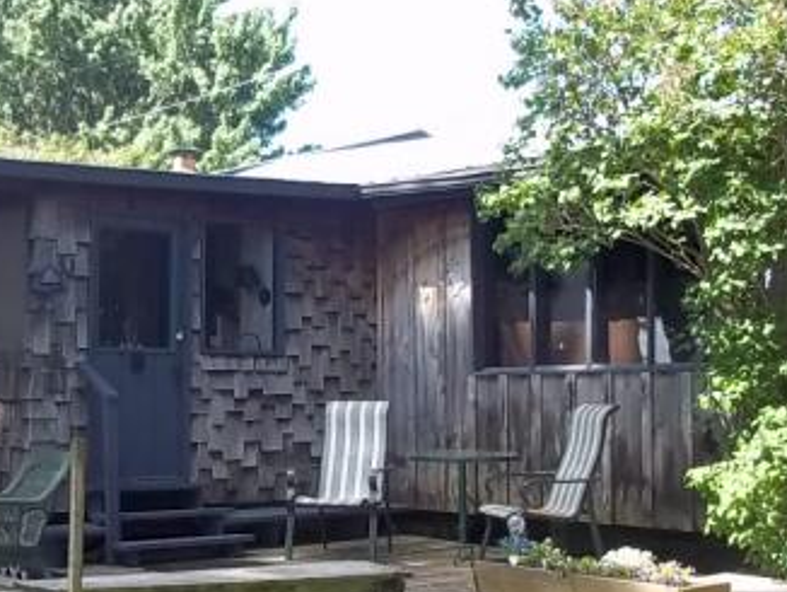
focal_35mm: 64
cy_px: 359
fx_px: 1456
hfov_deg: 29.6
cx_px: 162
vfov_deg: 22.9
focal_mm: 6.5
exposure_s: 1/200
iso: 80
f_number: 3.1
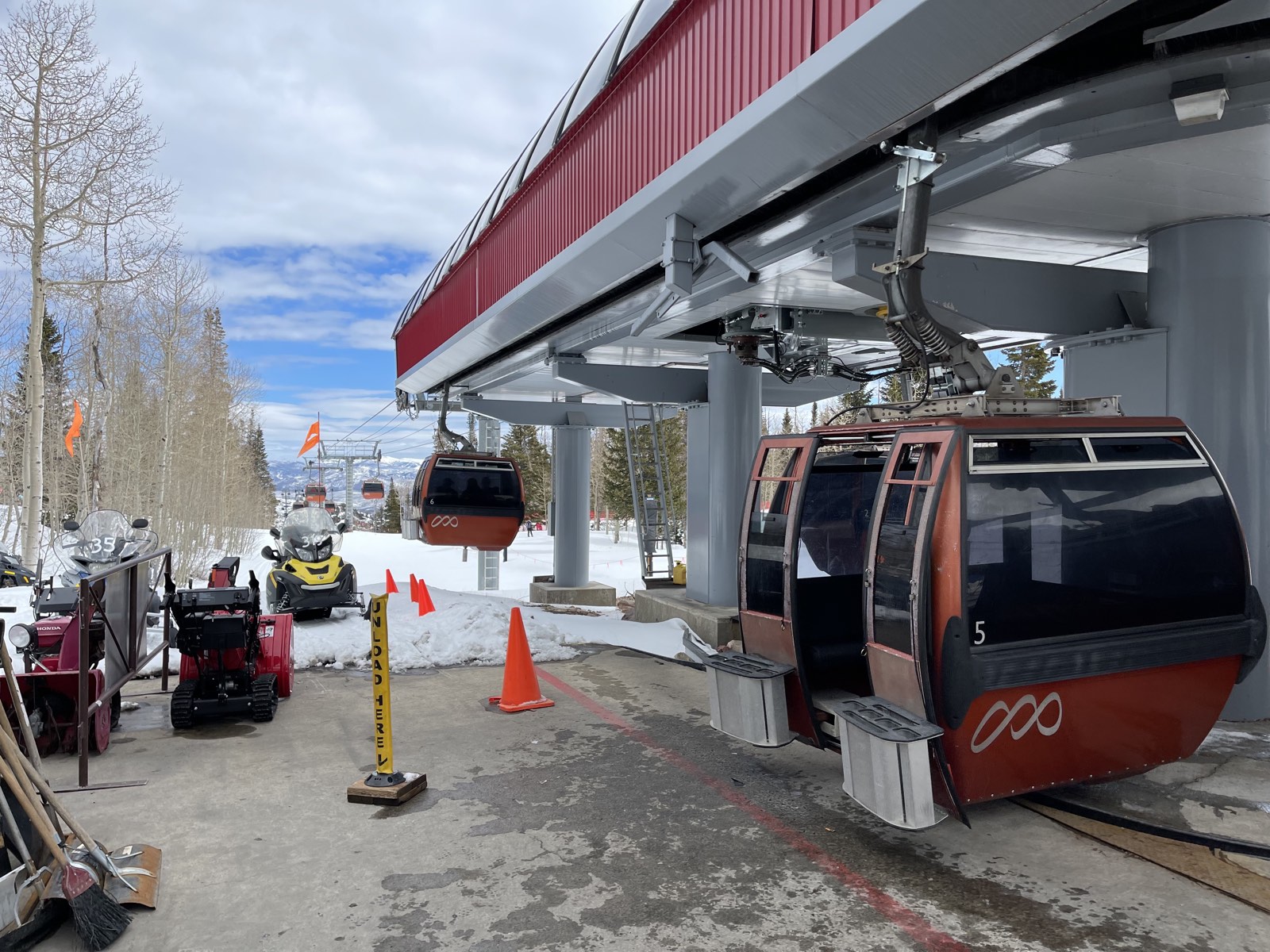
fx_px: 954
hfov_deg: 67.3
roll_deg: +2.0
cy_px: 476
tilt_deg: -0.8
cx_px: 635
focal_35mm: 26
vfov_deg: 53.1
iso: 32
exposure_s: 1/5128
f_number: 1.6
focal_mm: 5.1
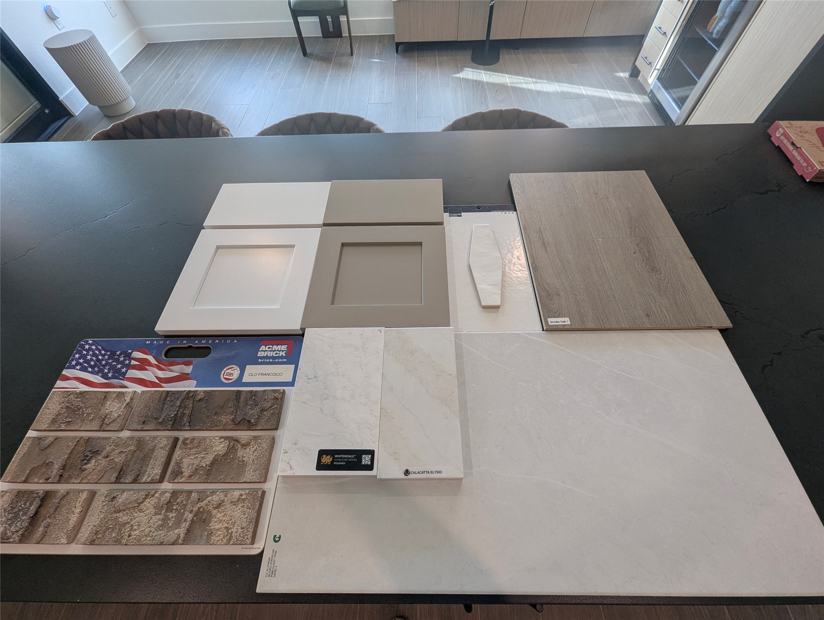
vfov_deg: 90.1
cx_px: 412
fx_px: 310
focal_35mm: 13
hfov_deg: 106.1
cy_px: 310
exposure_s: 1/30
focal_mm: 1.95
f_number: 2.2
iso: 46
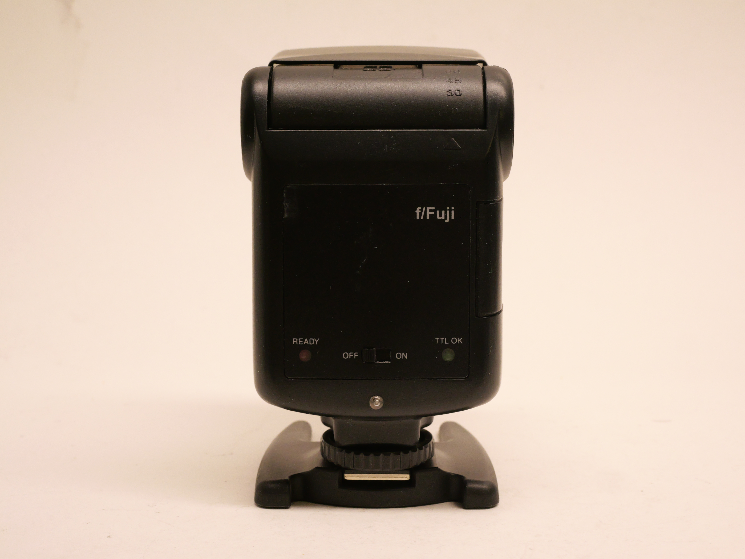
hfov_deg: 32.2
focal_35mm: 60
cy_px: 280
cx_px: 372
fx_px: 1292
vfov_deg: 24.4
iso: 1600
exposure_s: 1/80
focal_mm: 30
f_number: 8
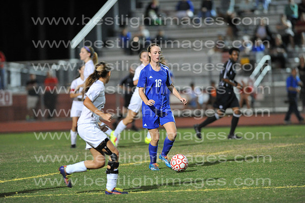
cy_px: 102
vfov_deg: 4.6
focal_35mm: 300
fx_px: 2540
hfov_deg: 6.9
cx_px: 152
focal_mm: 300
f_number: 3.2
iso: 5000
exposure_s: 1/400
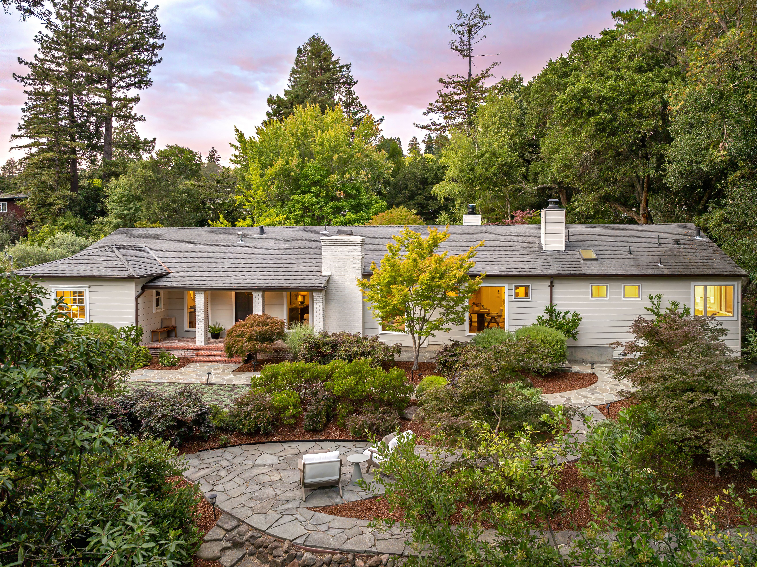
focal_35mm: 24
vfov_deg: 56.8
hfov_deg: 71.6
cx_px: 378
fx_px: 525
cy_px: 284
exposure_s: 1/100
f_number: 2.8
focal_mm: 12.29
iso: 400
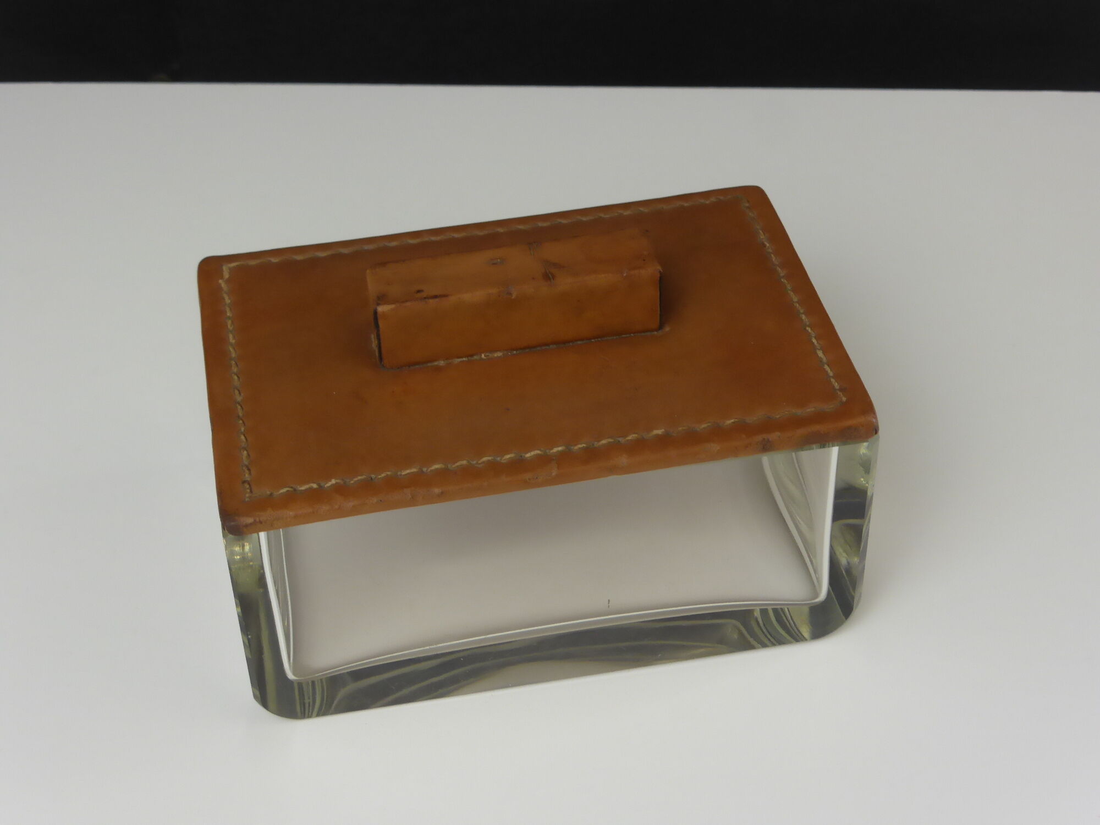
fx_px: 2097
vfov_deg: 22.3
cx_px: 550
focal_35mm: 66
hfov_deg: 29.4
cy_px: 412
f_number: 4.9
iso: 200
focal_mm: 11.7
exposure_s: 1/60
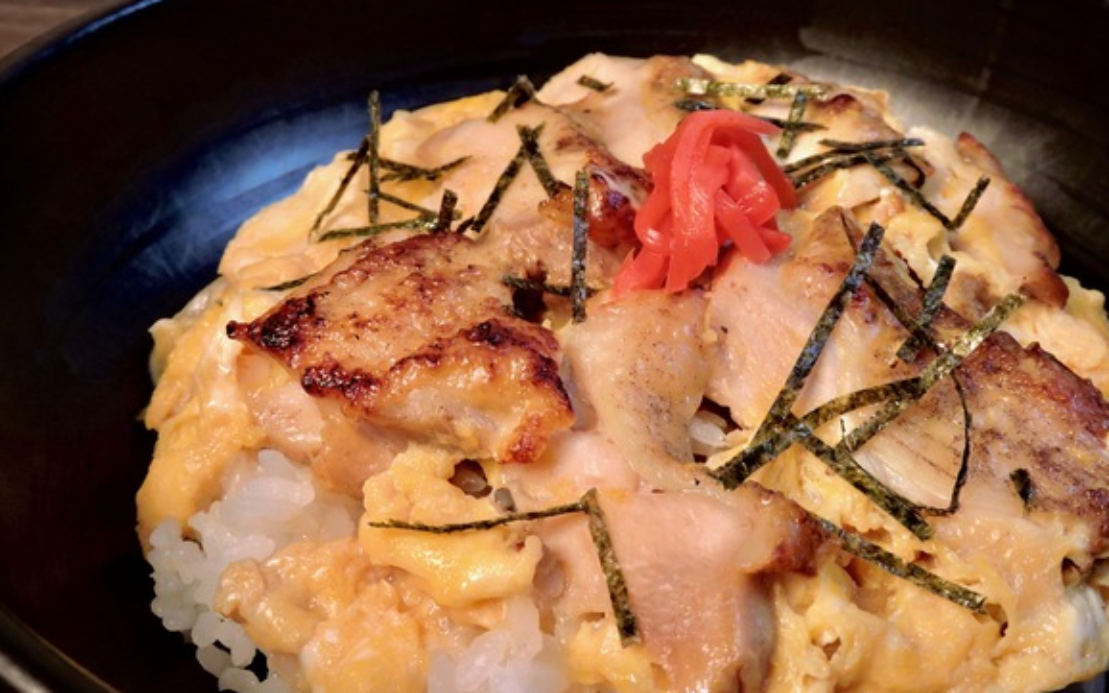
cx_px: 539
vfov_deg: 29.1
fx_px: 1330
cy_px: 288
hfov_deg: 45.3
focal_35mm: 44
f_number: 3.8
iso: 400
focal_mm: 7.2
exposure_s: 1/20
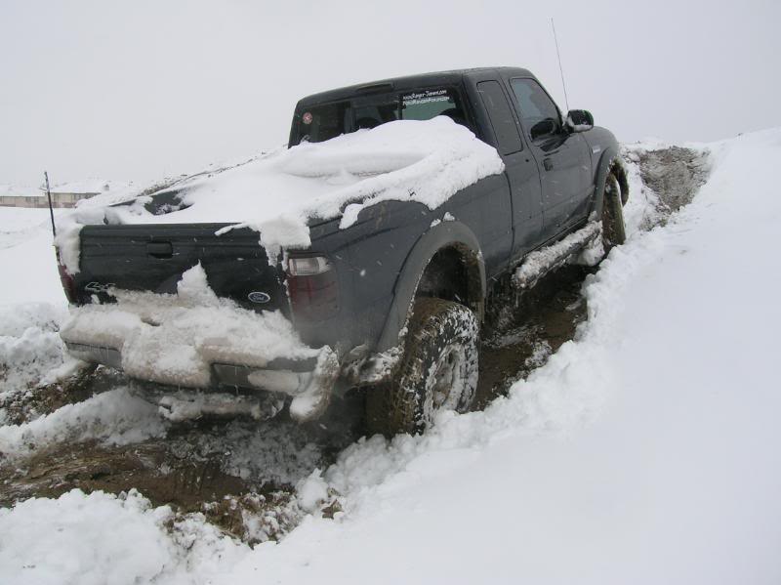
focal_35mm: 34
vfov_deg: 41.8
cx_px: 390
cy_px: 292
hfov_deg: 54.0
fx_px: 767
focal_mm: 5.7
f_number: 4.9
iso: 50
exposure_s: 1/271
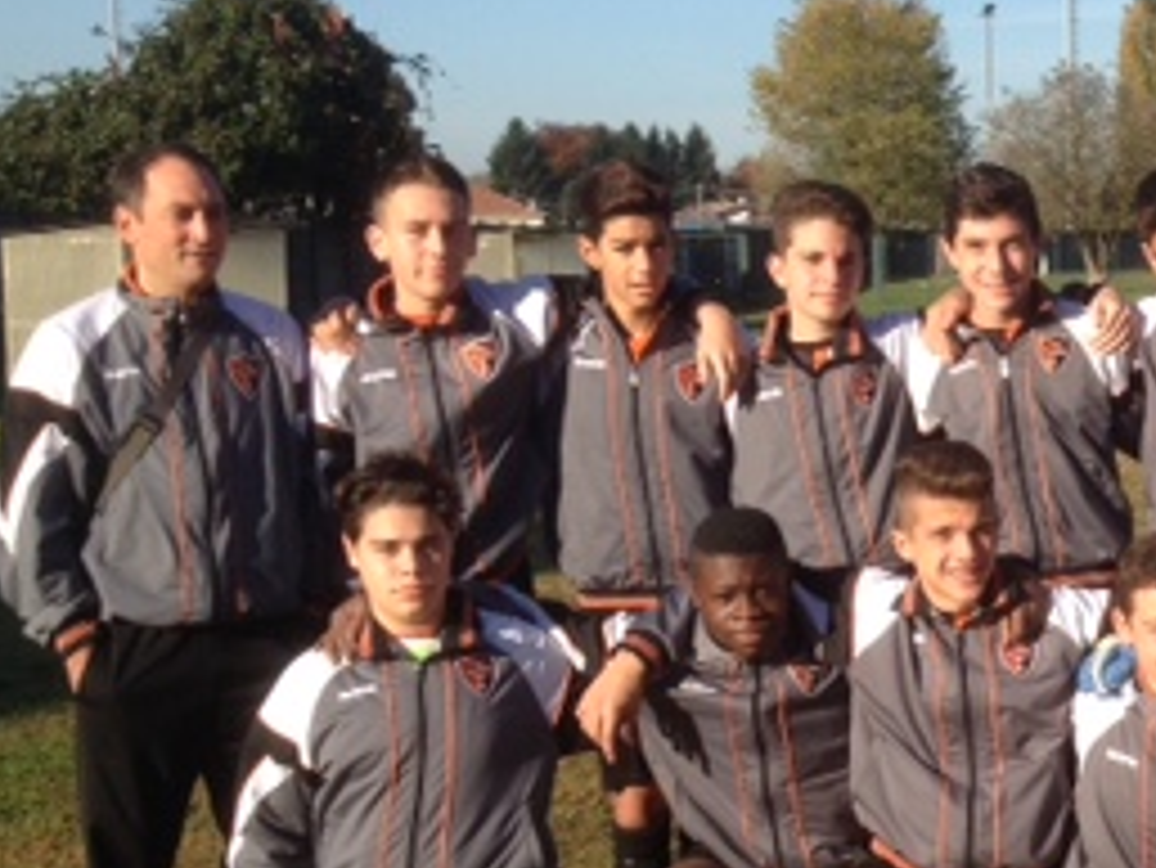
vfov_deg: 16.9
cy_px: 621
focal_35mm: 87
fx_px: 2907
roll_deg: +0.4
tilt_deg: -9.8
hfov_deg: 21.3
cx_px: 1273
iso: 50
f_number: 2.4
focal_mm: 4.28
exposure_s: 1/1151
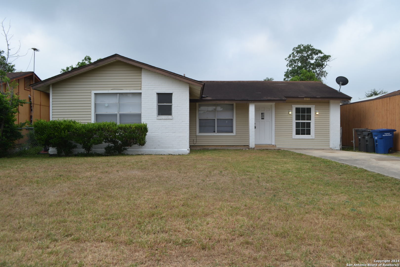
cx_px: 200
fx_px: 333
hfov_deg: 61.9
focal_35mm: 30
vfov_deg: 43.6
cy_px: 134
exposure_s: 1/160
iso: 100
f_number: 6.3
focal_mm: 20
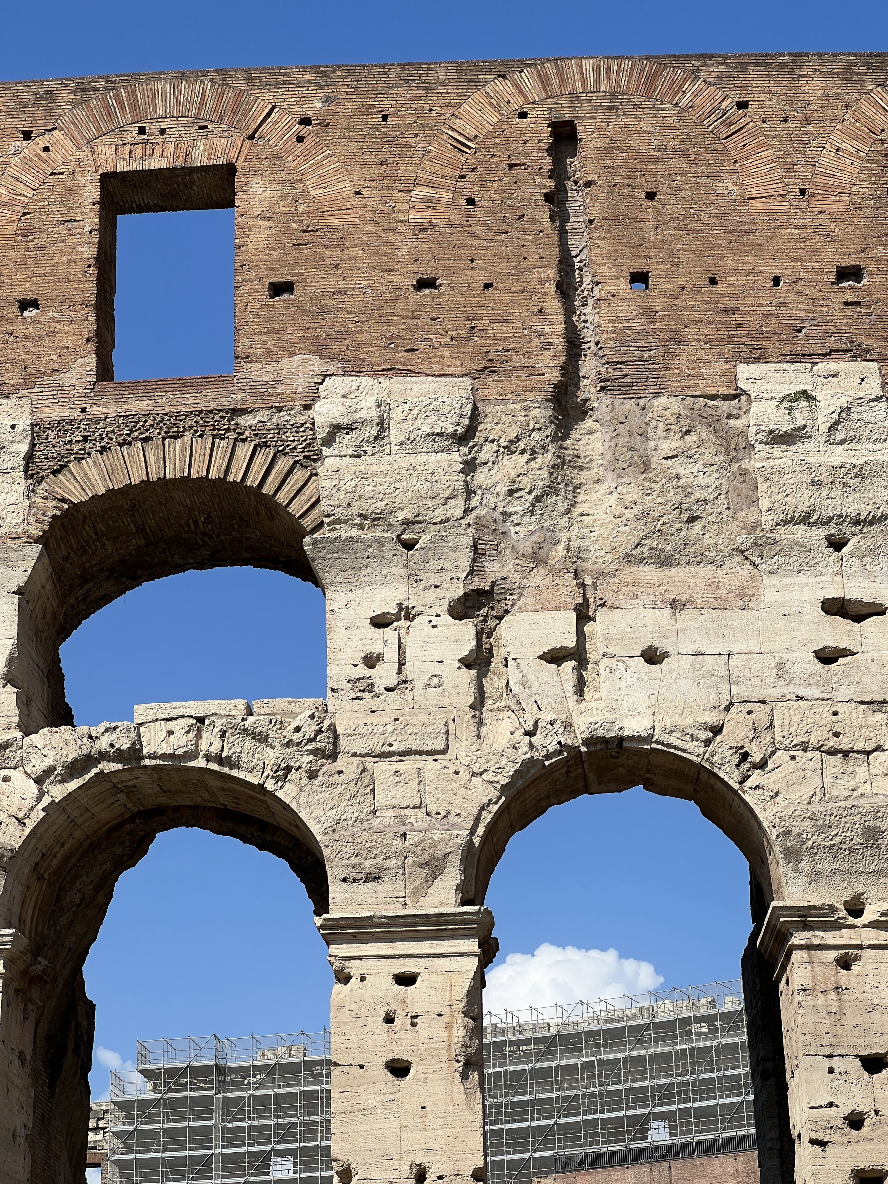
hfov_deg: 19.1
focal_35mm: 77
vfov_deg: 25.3
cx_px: 444
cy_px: 592
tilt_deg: +24.3
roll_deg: +1.4
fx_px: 2634
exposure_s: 1/1054
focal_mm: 9
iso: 32
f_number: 2.8
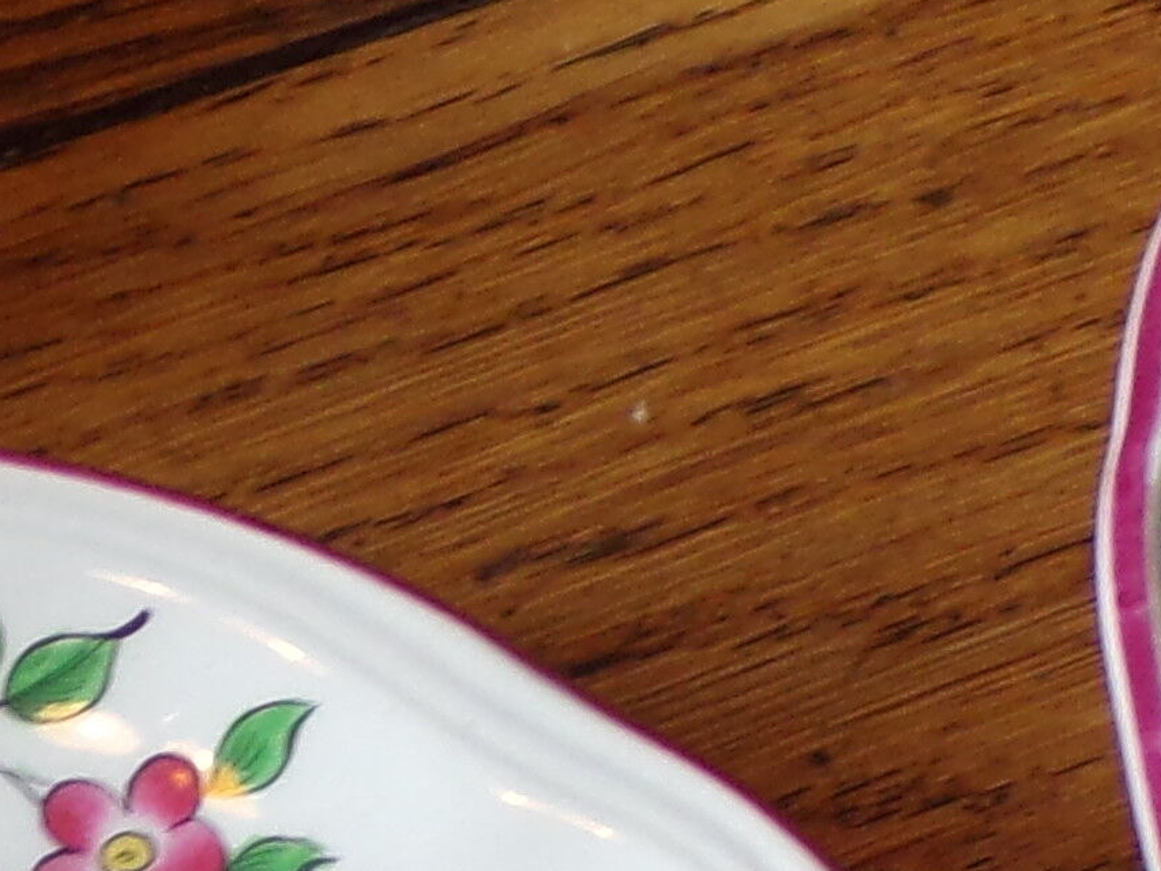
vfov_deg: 5.5
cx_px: 211
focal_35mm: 265
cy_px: 1671
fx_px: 8888
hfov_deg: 7.5
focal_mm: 8.7
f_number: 3.5
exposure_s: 1/34
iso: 122
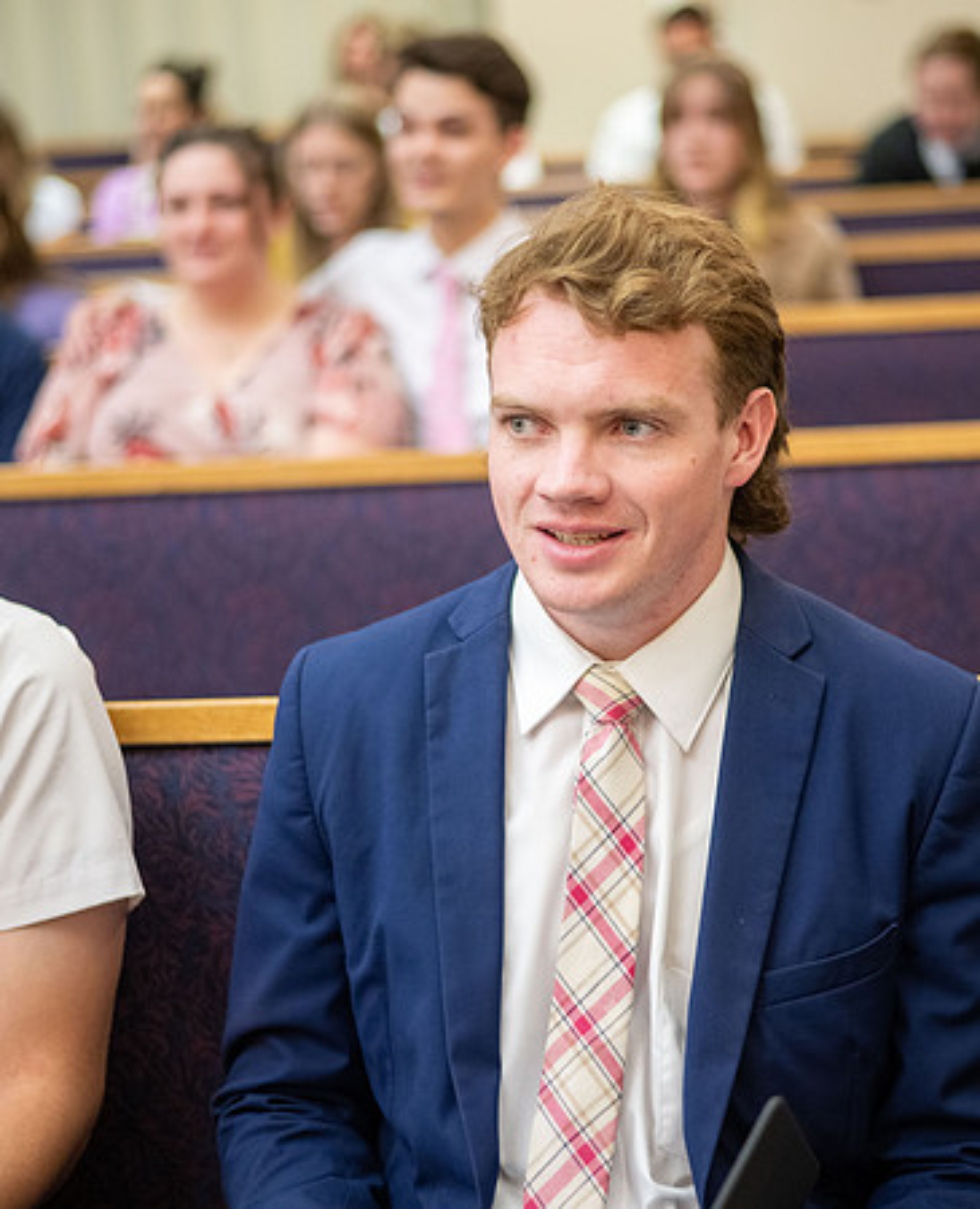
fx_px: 2519
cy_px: 605
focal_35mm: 70
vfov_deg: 27.0
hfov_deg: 22.0
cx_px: 566
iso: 1600
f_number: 1.8
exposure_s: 1/320
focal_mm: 50
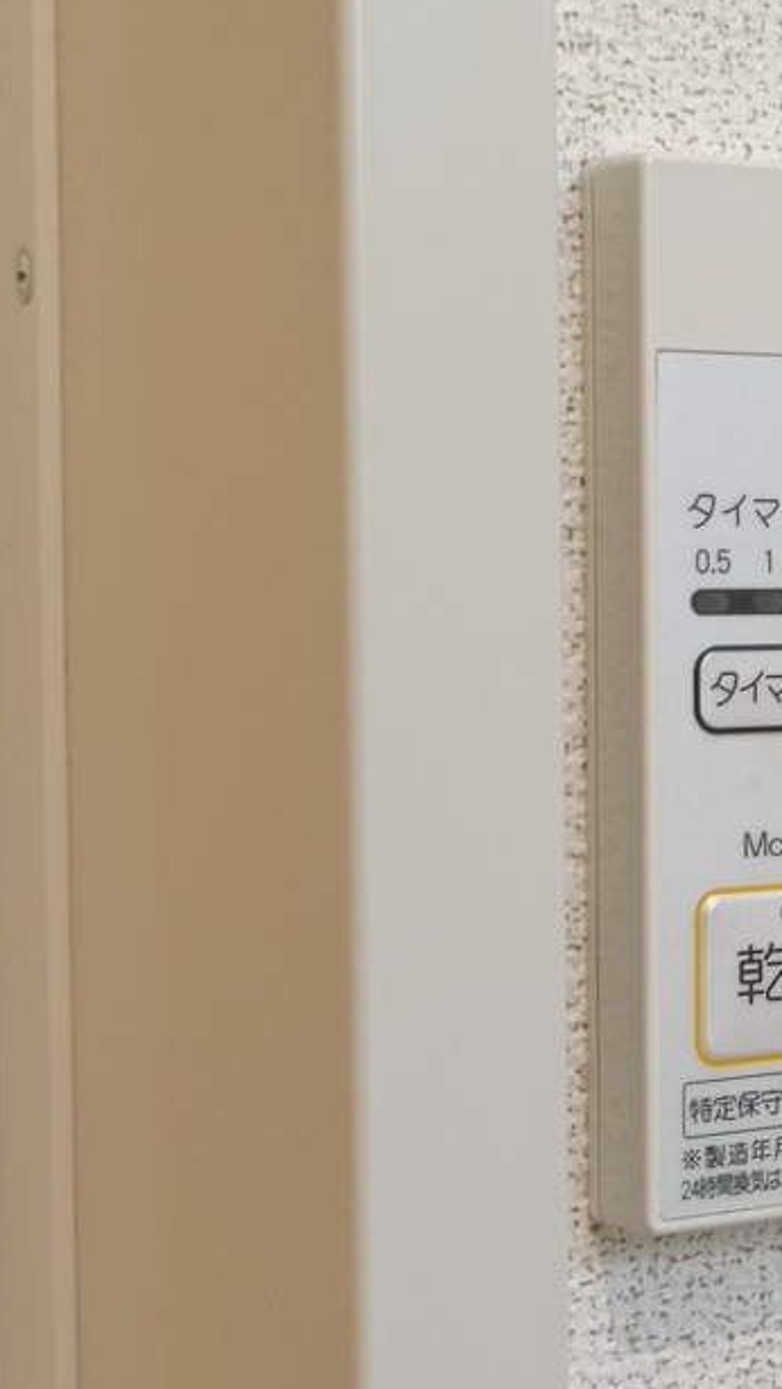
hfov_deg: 13.6
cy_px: 657
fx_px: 3133
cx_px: 1060
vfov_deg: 25.0
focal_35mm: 85
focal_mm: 4.7
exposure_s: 1/60
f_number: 1.7
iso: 640
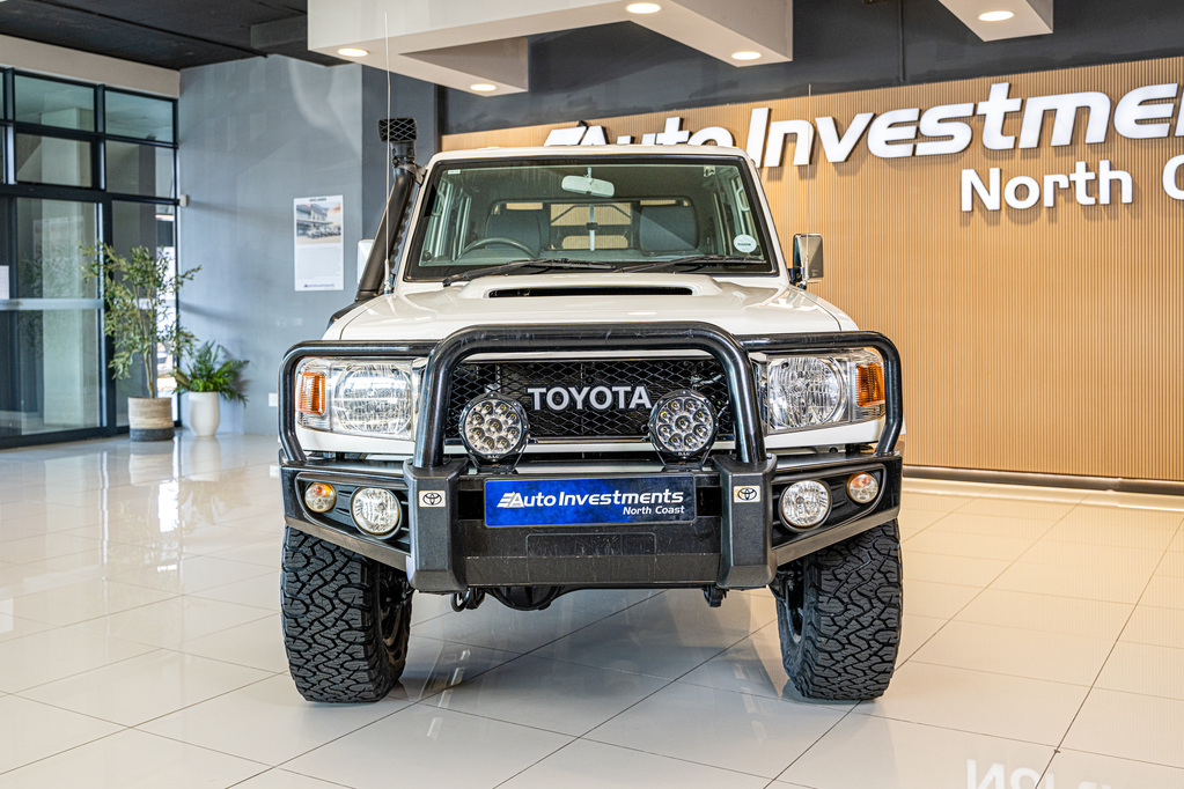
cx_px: 592
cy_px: 394
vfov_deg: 37.9
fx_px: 1151
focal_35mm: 35
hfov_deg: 54.4
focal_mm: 35
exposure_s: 1/125
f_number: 4
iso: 640
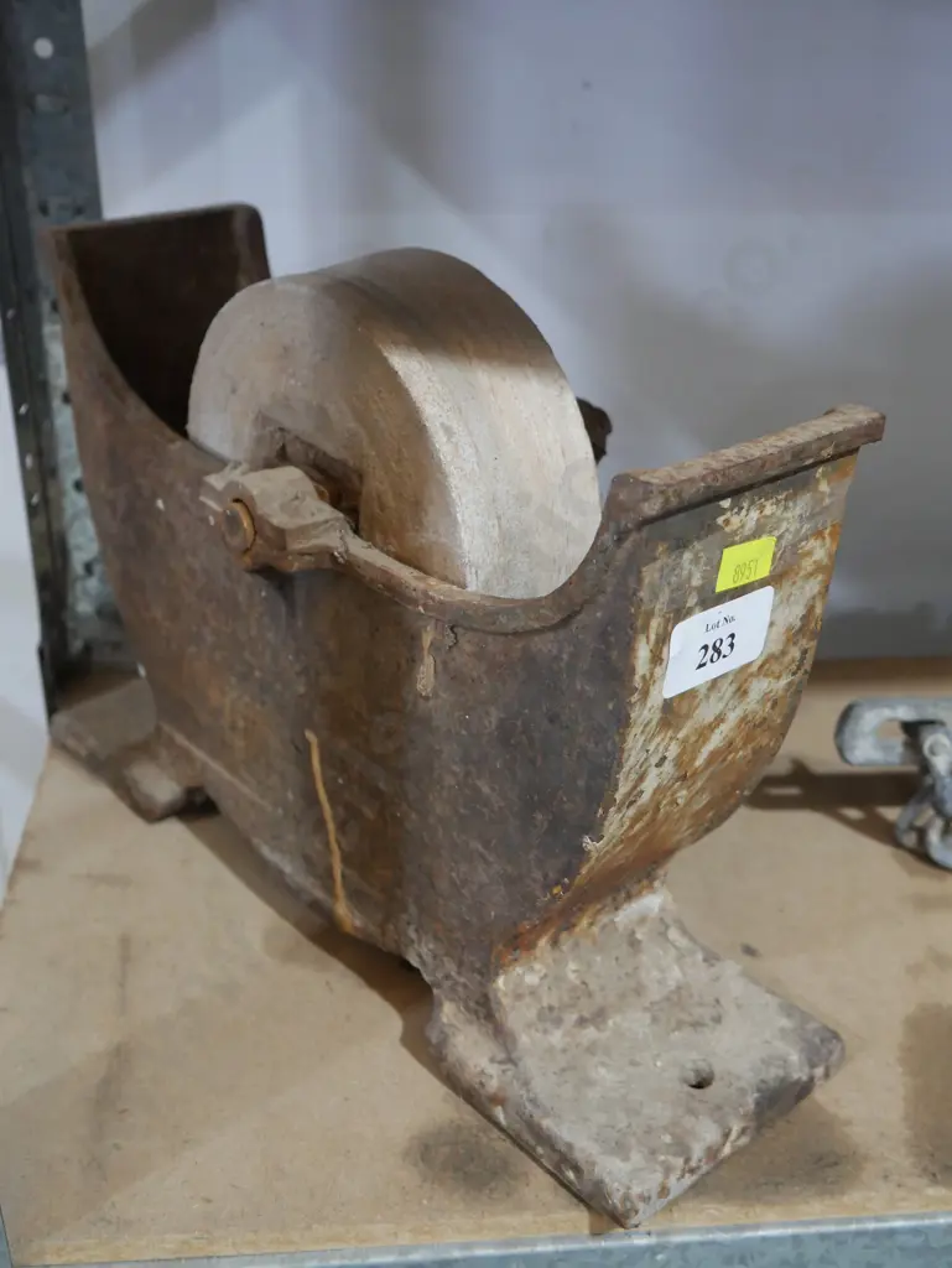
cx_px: 476
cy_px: 634
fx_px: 1466
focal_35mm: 40
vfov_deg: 46.8
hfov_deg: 36.0
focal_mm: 20
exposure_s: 1/60
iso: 1250
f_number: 4.4
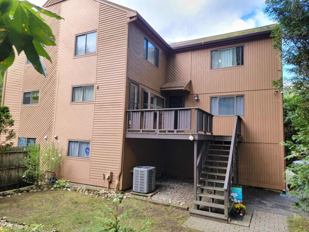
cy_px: 116
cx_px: 154
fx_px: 214
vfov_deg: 56.8
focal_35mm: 24
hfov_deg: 71.6
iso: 50
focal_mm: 6.7
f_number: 1.8
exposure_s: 1/120
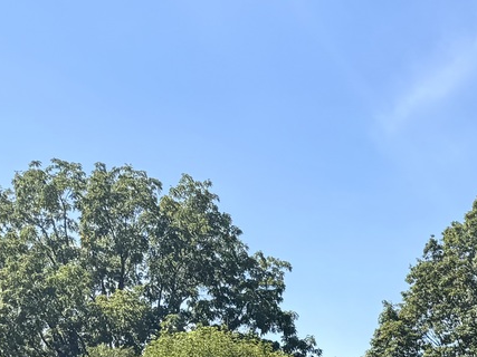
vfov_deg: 16.5
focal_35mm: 81
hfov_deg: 20.0
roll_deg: +0.0
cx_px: 759
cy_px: 548
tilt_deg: +1.1
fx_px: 1116
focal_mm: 6.76
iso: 80
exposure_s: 1/2907
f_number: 1.78
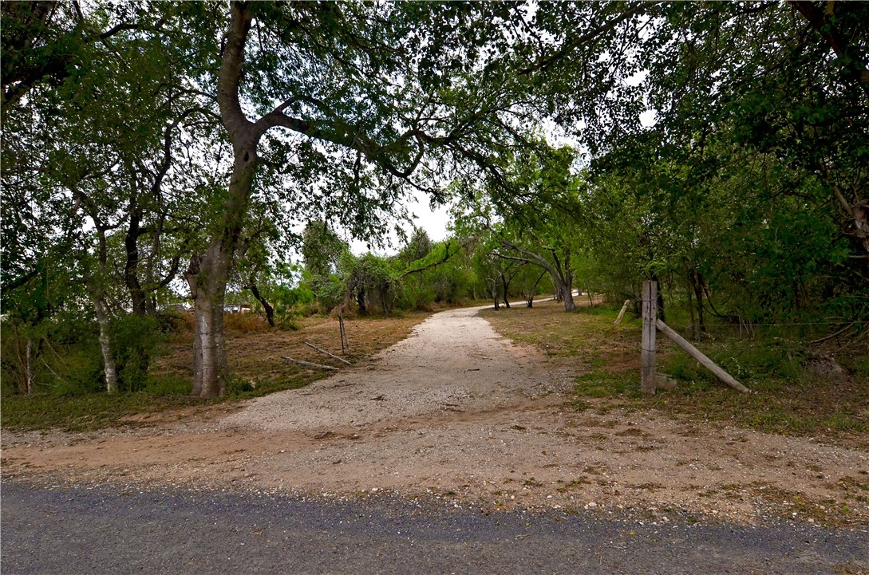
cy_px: 288
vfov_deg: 67.1
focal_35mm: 18
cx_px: 434
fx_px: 434
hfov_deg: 90.1
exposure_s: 1/2000
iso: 400
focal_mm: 12
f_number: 8
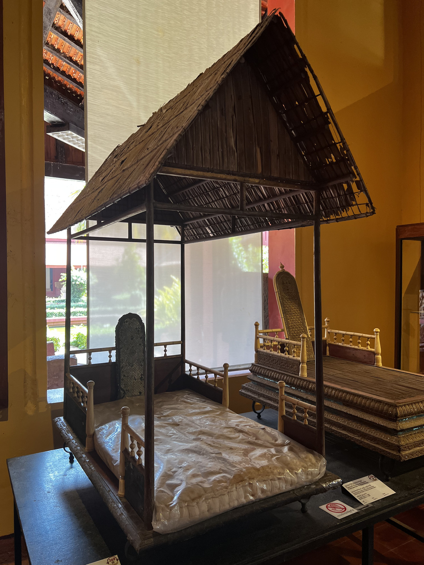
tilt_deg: +0.6
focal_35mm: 26
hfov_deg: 53.1
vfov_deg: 67.3
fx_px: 425
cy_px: 282
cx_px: 212
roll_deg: -0.1
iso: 125
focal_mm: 5.7
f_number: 1.5
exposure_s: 1/117
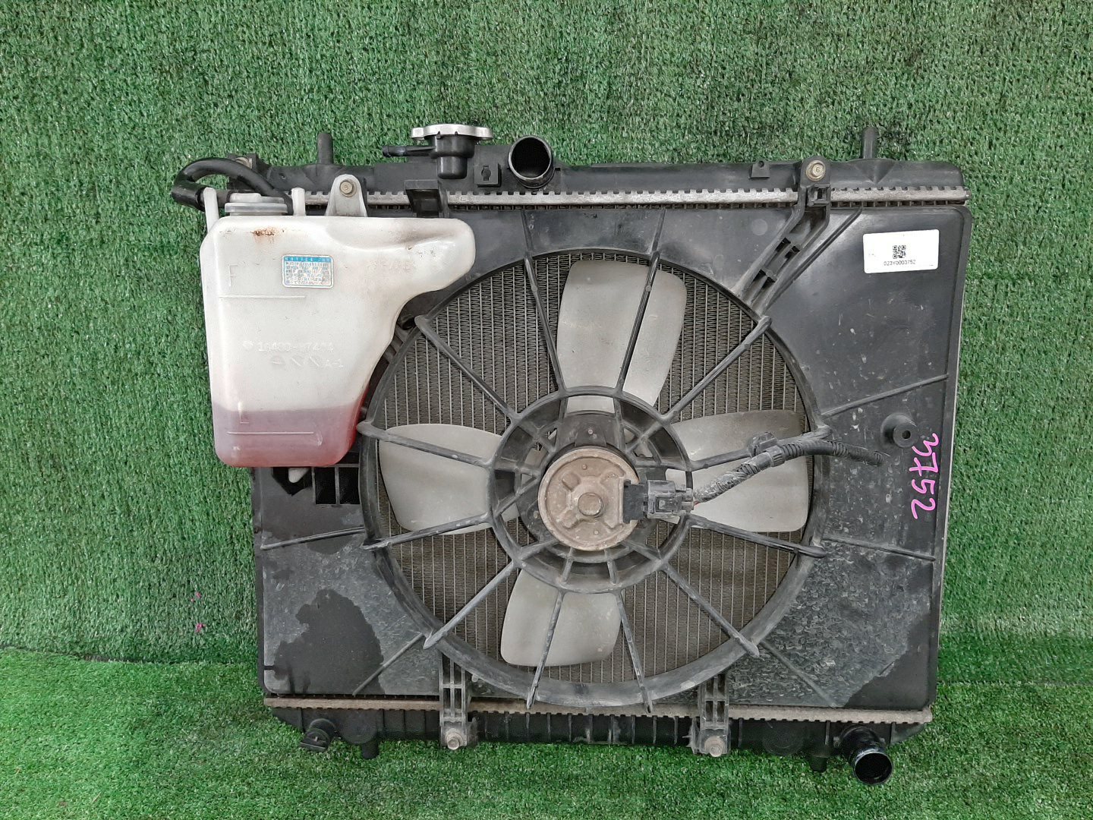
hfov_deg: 67.3
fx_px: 821
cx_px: 546
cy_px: 410
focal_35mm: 26
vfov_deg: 53.1
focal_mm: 3.93
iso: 196
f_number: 1.7
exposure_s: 1/33
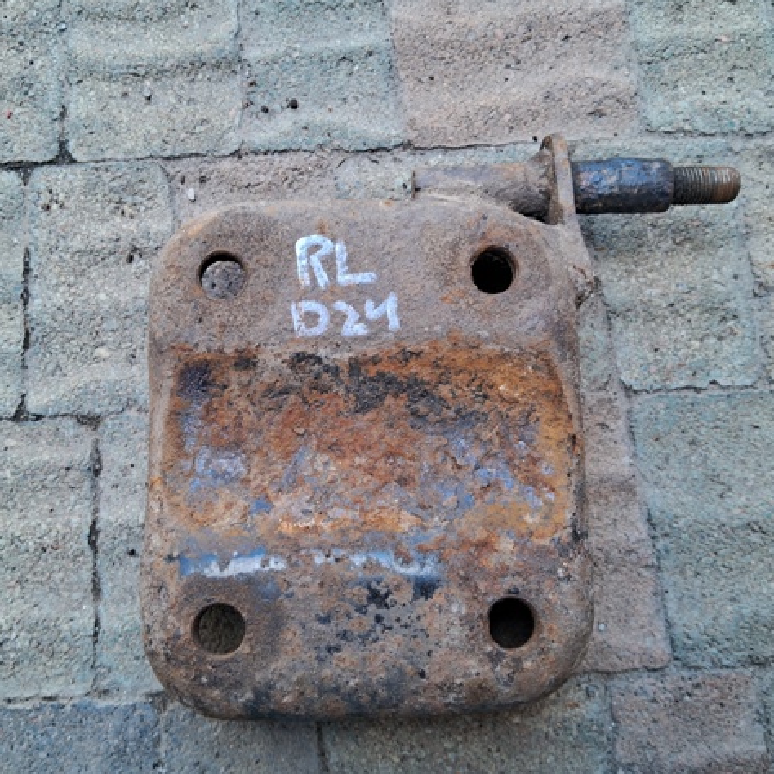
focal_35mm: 31
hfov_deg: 52.5
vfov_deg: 52.5
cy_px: 388
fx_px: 784
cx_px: 359
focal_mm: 3.98
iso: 40
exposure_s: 1/60
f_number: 1.8
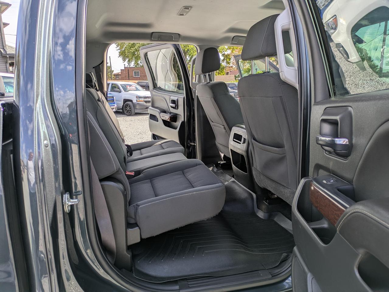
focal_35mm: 25
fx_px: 281
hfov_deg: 69.4
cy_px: 146
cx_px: 194
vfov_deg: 54.9
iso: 44
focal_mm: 5.43
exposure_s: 1/867
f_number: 1.89
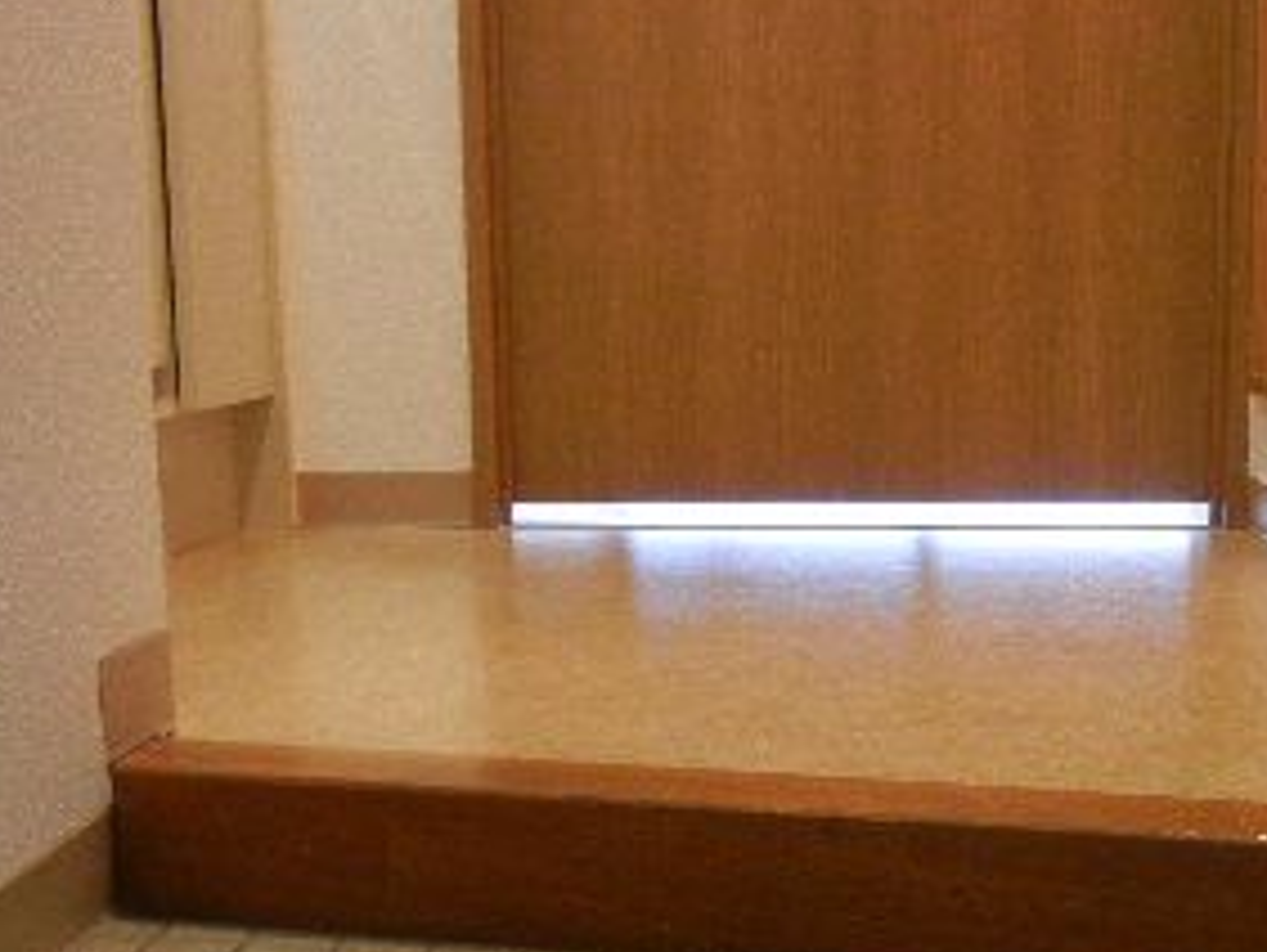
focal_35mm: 68
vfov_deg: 21.3
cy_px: 804
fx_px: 2491
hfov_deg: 28.0
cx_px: 993
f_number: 3.5
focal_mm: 5.4
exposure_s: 1/15
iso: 400
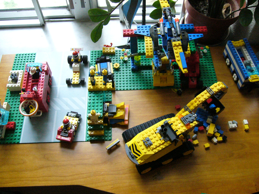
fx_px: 262
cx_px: 130
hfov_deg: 52.6
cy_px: 97
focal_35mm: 35
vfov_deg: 40.7
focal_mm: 5.8
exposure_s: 1/60
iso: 400
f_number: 2.8
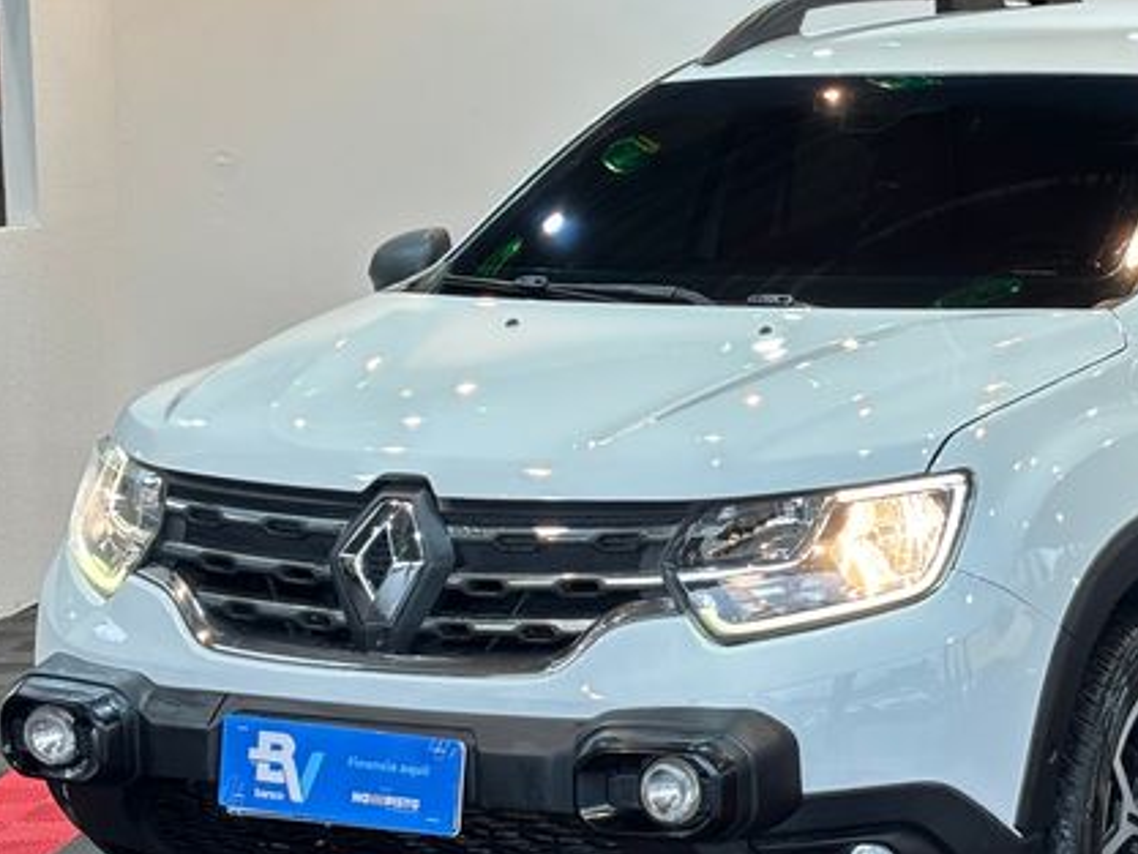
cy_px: 428
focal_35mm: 101
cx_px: 914
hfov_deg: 19.2
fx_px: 3321
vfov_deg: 14.7
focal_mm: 5.96
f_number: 1.6
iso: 64
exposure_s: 1/60
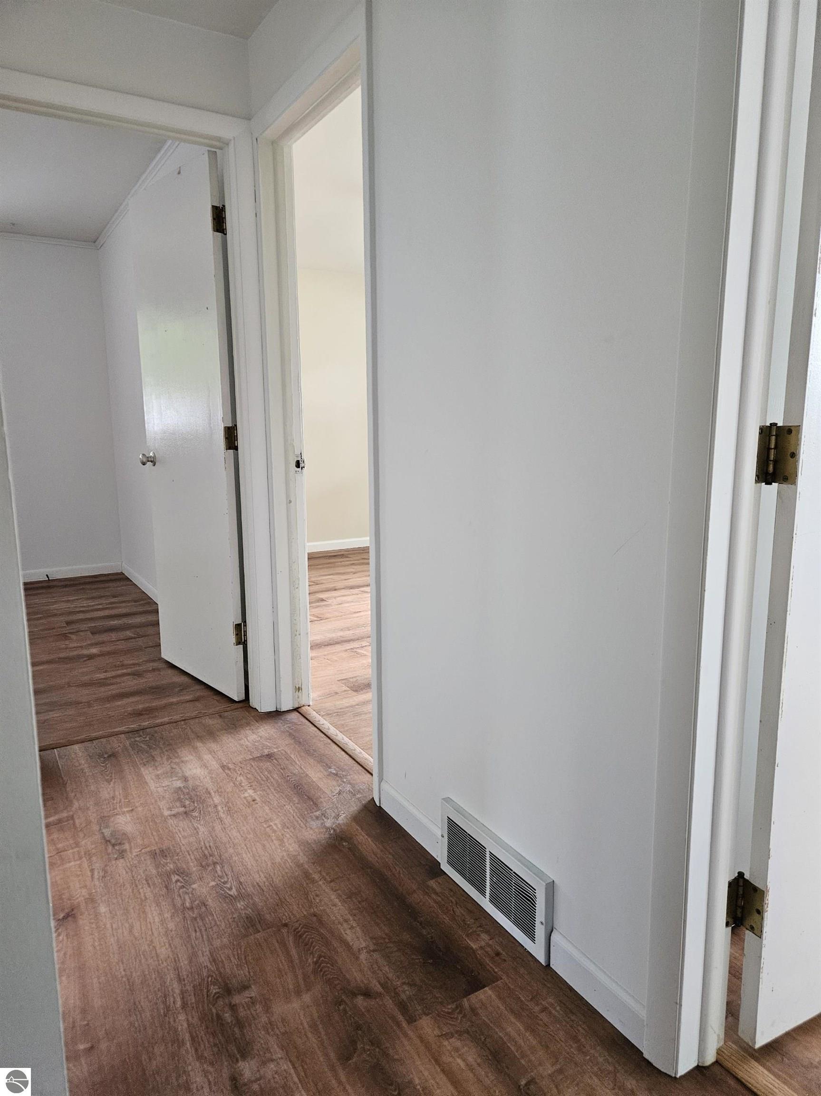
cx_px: 410
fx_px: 728
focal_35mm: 23
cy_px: 548
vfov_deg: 73.9
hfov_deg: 58.9
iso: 640
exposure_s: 1/120
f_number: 1.8
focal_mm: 5.4
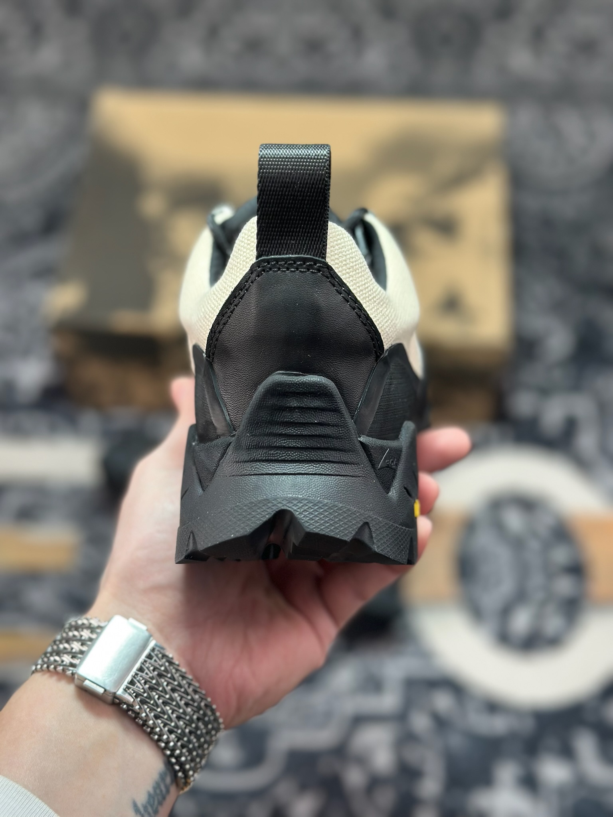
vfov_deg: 39.7
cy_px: 408
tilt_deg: -55.6
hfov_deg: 30.3
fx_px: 1133
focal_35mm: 48
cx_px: 306
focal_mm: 6.86
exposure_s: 1/363
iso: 80
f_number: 1.78
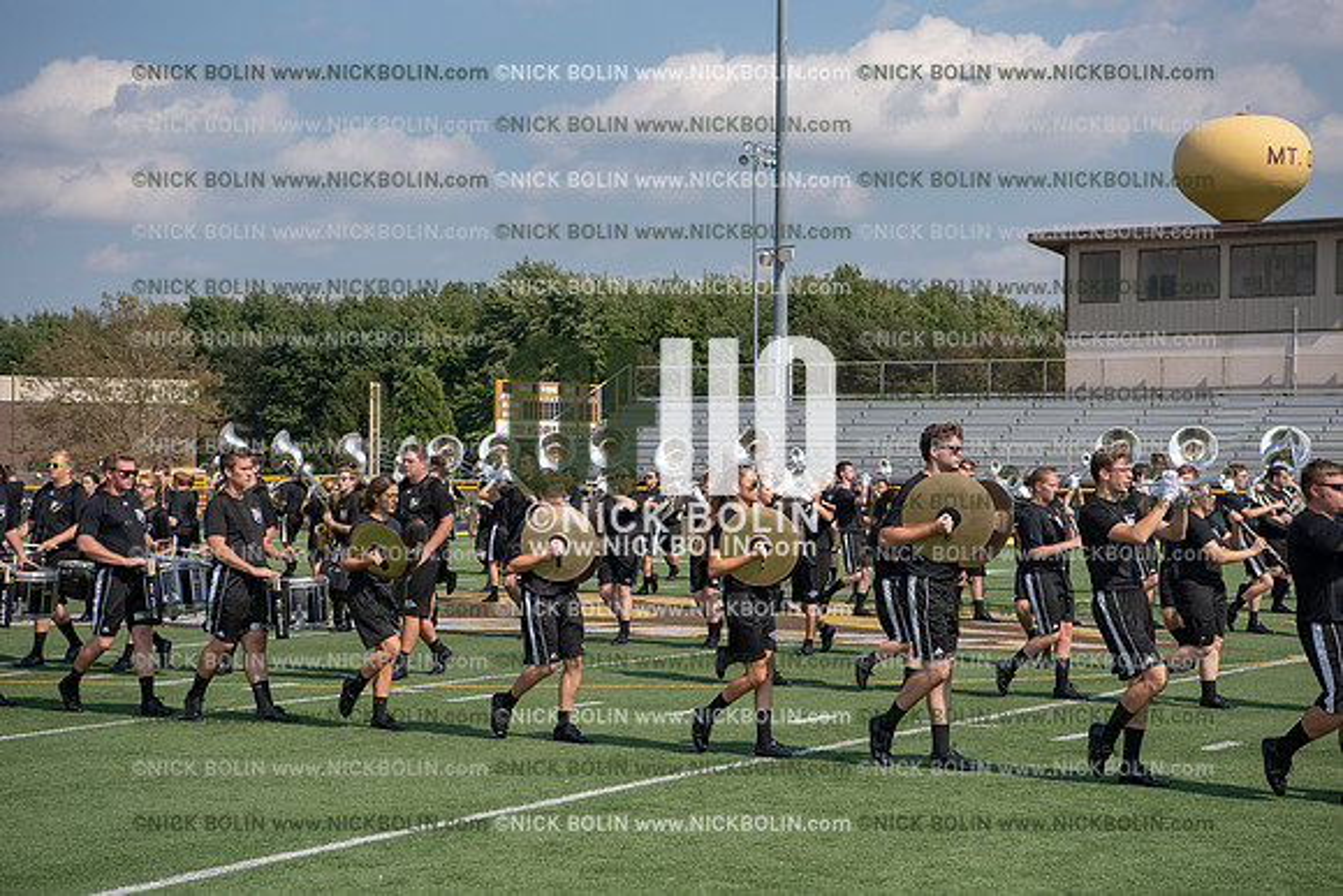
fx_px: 2612
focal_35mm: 70
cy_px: 448
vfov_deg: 19.5
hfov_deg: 28.8
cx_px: 672
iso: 200
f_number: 5.6
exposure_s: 1/2000
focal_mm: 70
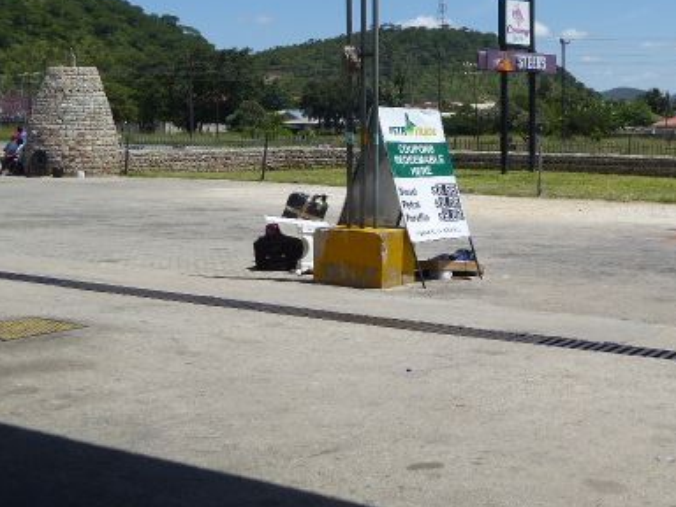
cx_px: 421
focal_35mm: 60
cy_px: 144
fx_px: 1172
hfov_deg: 32.0
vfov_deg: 24.2
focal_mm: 6.3
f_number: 3.7
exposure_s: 1/1000
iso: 80
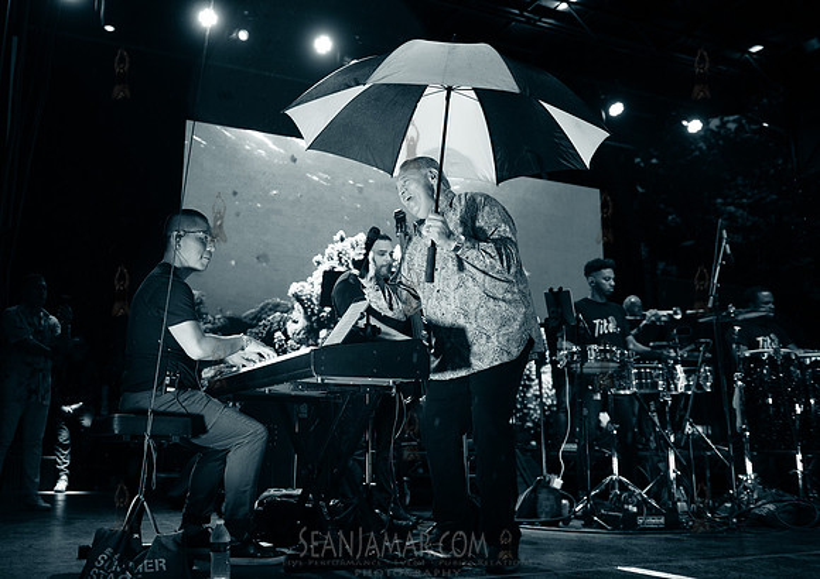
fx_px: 818
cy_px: 272
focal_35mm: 35
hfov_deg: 53.1
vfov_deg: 39.0
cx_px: 360
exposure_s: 1/400
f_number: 3.5
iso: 3200
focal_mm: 32
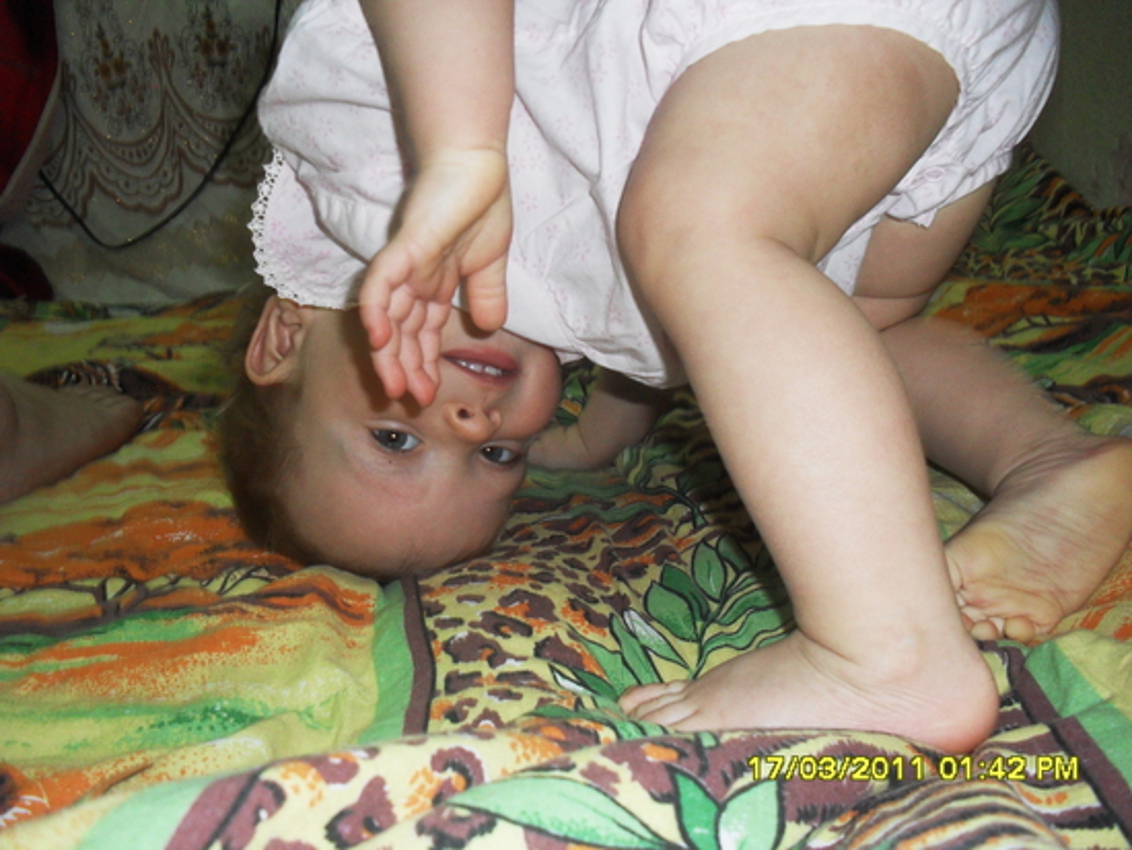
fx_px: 1145
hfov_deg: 52.6
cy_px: 425
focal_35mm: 35
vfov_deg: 40.7
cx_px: 566
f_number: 3.2
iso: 200
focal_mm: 6.3
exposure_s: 1/45
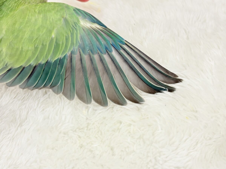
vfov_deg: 28.0
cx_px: 113
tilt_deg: -48.2
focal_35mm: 52
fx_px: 339
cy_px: 84
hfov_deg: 36.8
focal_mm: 5.96
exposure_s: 1/50
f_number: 1.6
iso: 40
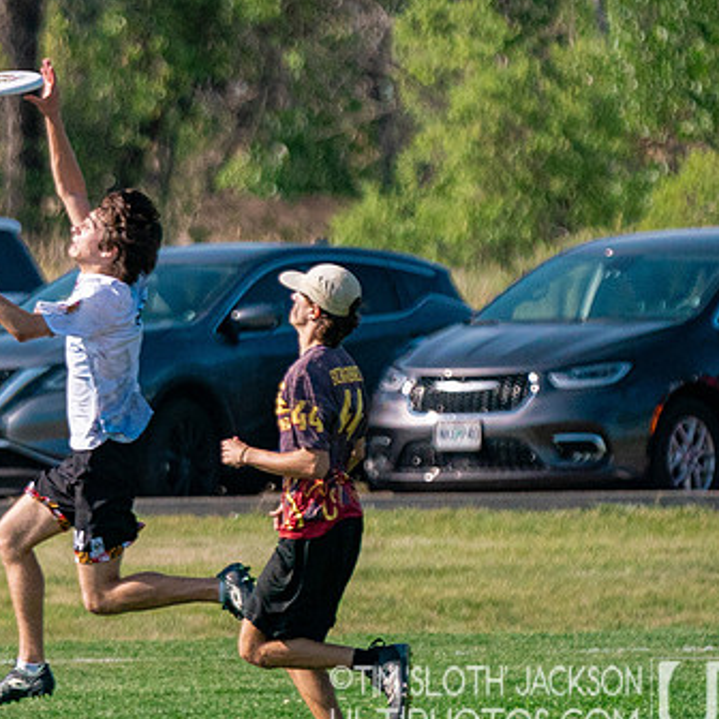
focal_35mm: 604
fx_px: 14194
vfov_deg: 2.9
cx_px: 115
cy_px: 317
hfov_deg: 2.9
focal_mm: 200
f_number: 2.8
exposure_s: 1/32000
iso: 1000
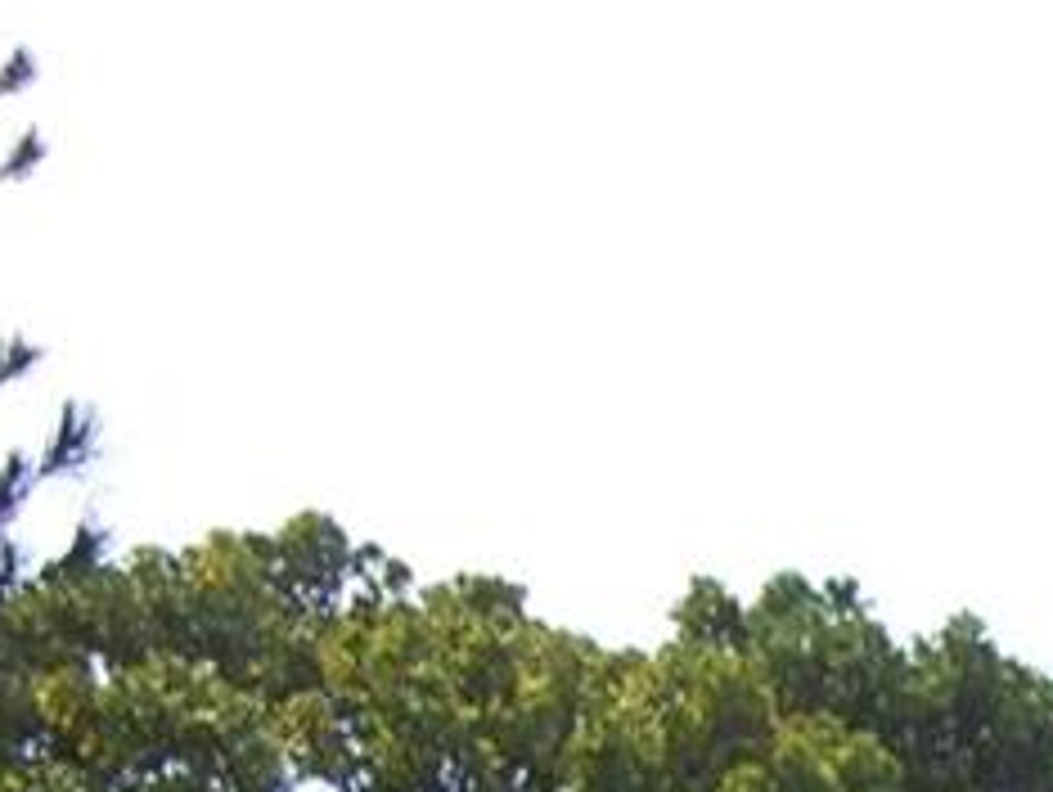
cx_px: 1904
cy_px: 1901
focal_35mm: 256
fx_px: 7795
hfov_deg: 7.5
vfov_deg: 5.6
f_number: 6.3
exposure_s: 1/160
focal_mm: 26
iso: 200
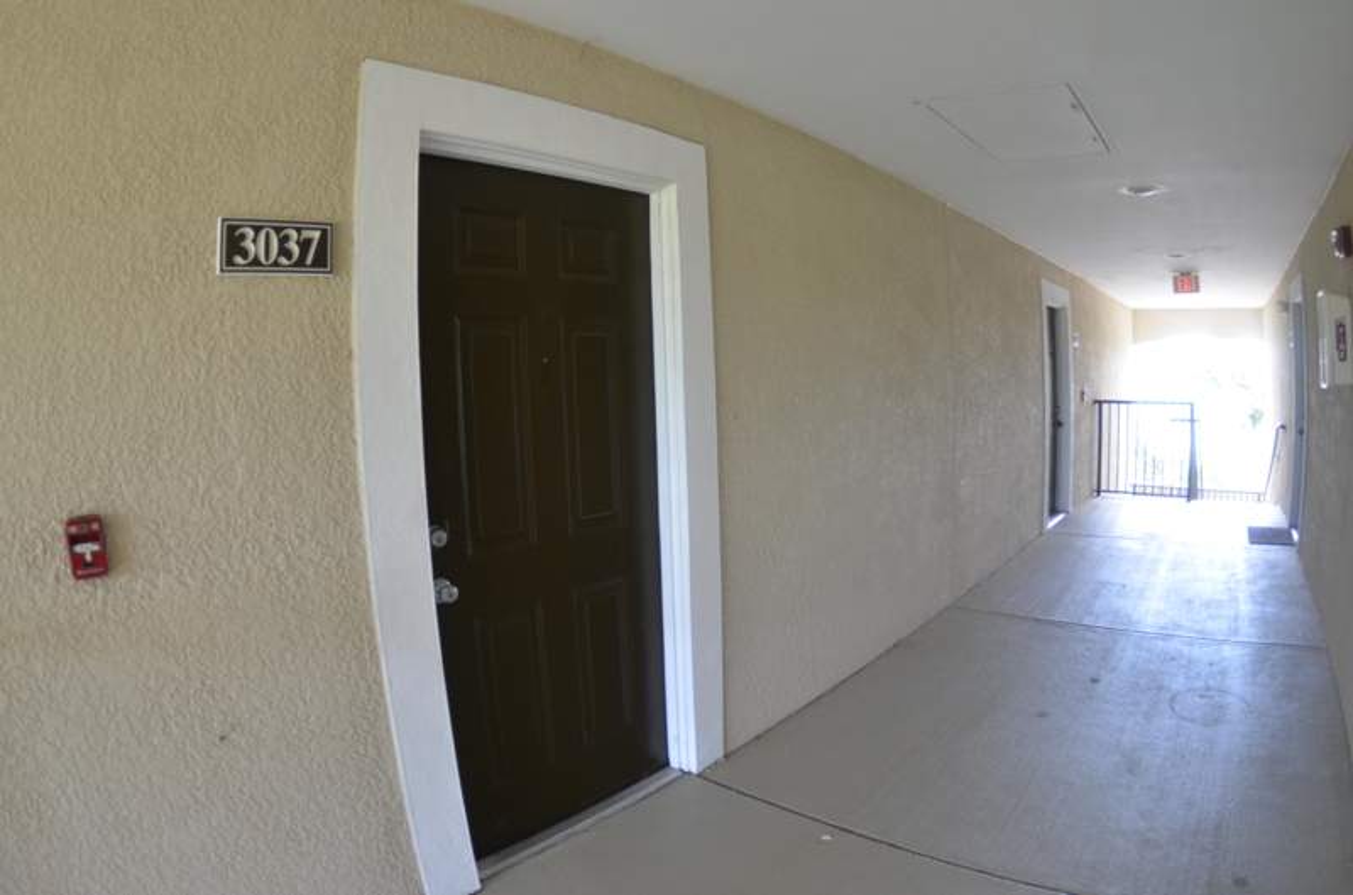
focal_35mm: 20
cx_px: 676
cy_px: 448
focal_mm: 13
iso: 800
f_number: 4
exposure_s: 1/50
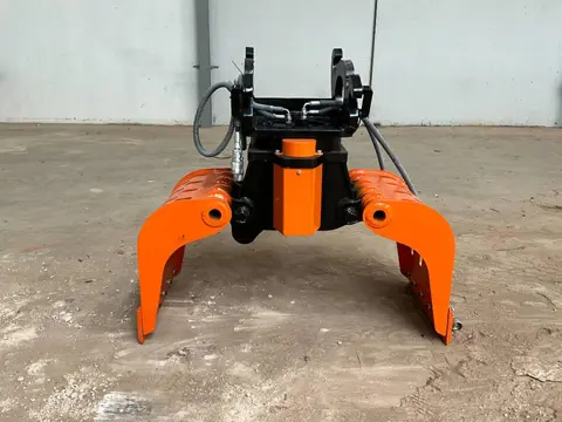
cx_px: 281
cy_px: 211
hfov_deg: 61.7
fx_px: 471
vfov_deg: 48.2
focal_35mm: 29
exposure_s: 1/60
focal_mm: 3
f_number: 1.8
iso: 80
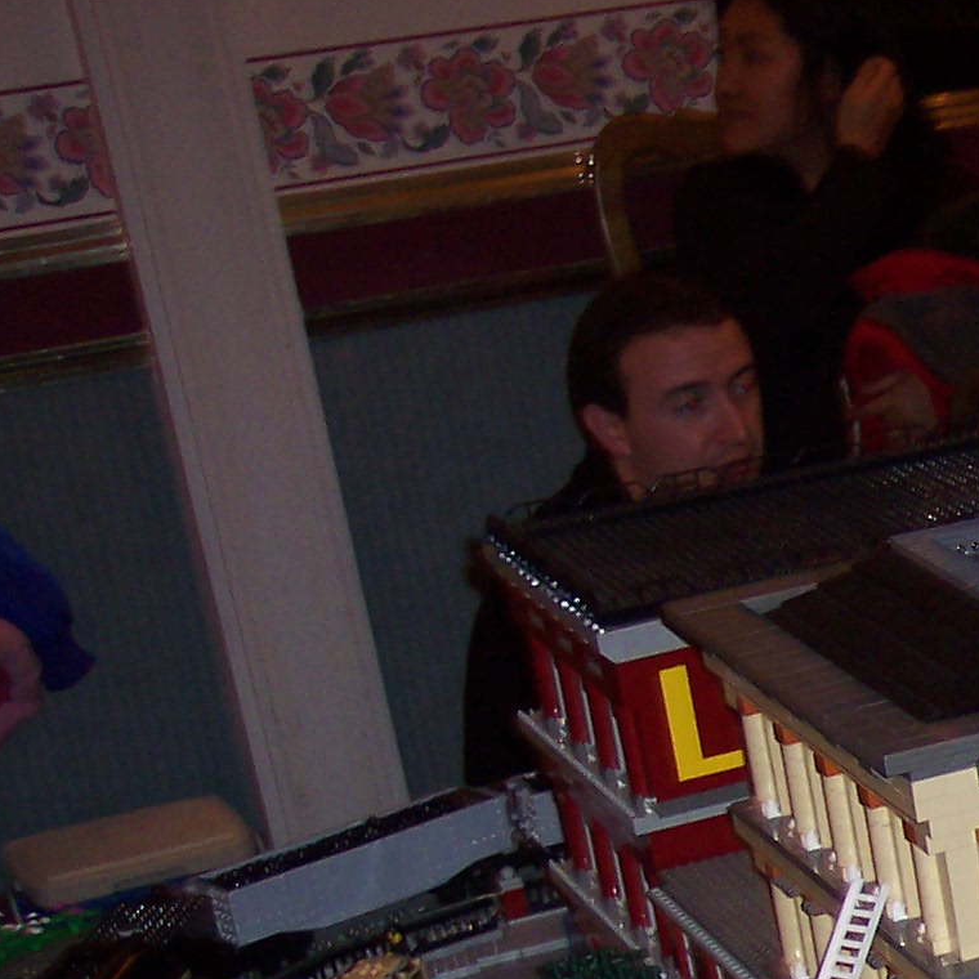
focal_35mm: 114
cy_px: 1226
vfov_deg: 14.7
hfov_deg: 14.0
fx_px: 3648
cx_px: 1617
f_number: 2.8
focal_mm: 8
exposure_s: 1/30
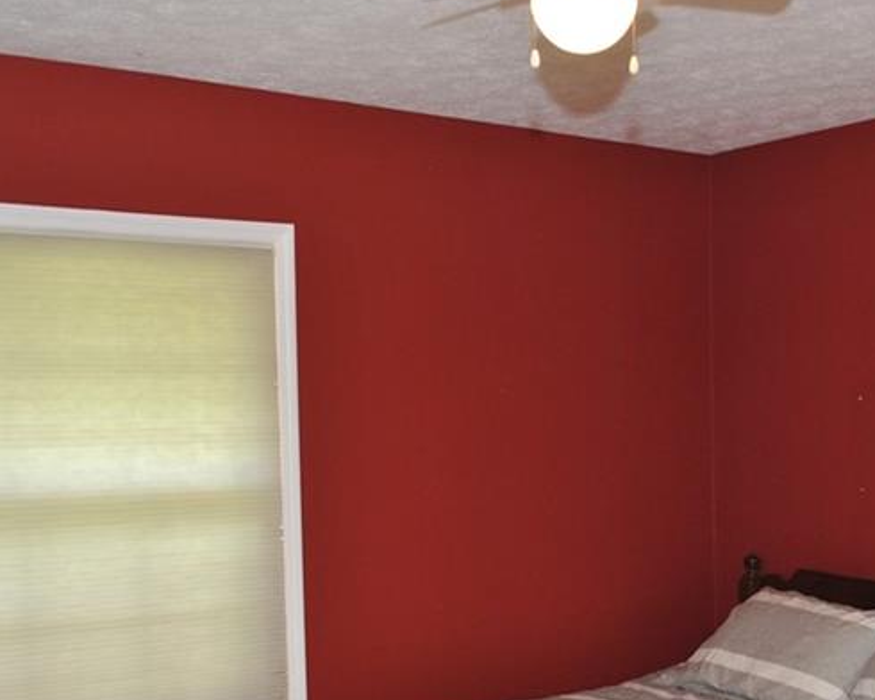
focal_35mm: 53
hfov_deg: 35.1
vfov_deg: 28.3
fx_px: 1373
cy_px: 496
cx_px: 557
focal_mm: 18
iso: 200
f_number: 4
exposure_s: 1/60
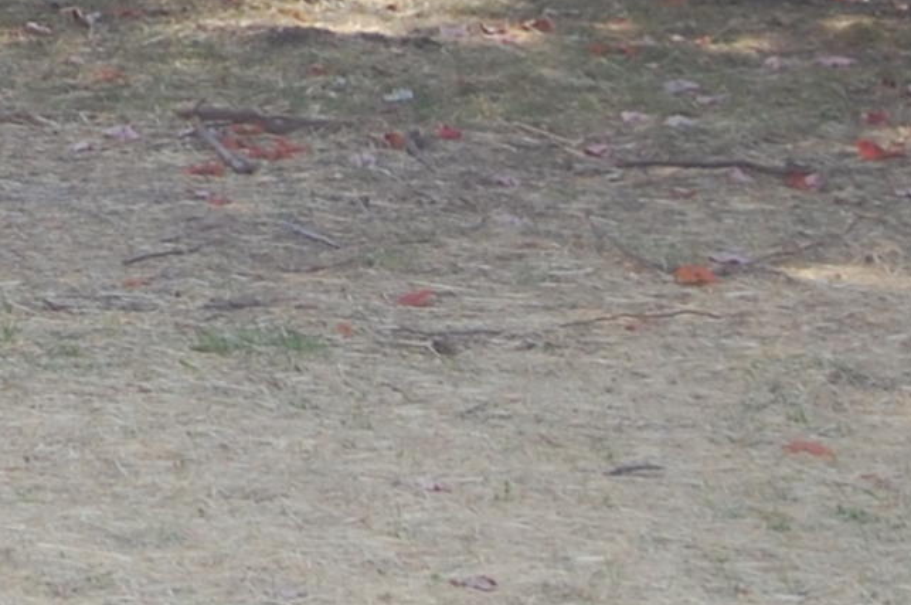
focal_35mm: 266
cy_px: -632
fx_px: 6723
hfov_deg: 7.5
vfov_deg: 5.1
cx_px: -652
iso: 200
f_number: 5.6
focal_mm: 38
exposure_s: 1/125
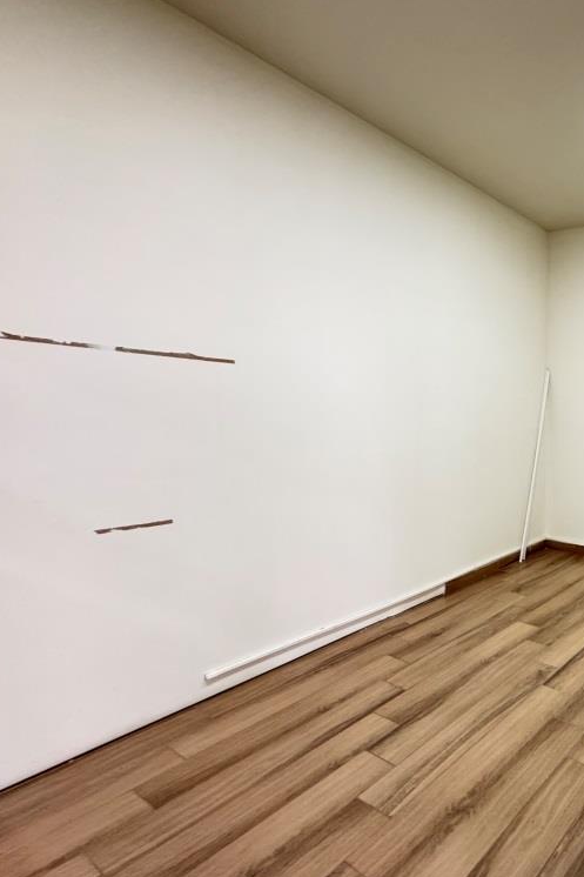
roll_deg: -1.4
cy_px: 449
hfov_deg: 49.6
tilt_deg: -4.8
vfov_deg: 84.0
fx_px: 487
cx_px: 592
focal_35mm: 20
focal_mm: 2.22
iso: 320
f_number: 2.2
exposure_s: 1/60
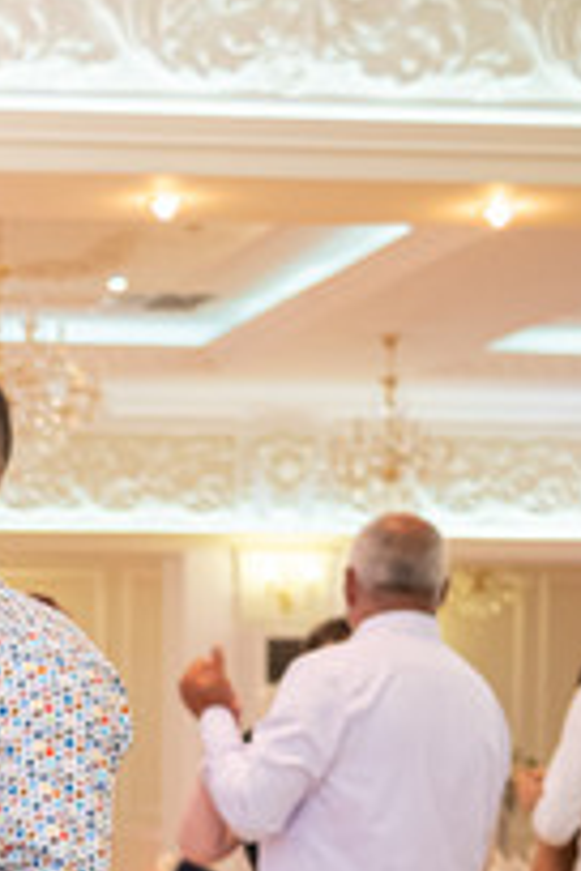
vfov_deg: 17.4
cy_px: 1153
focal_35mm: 110
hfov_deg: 12.0
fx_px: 2663
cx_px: -258
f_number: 2
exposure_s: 1/60
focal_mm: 23
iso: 1250
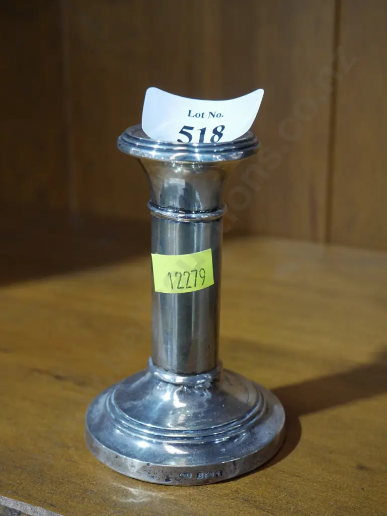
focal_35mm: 50
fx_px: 745
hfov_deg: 29.1
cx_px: 194
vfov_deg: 38.2
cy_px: 258
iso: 2000
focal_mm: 25
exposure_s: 1/60
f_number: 5.3
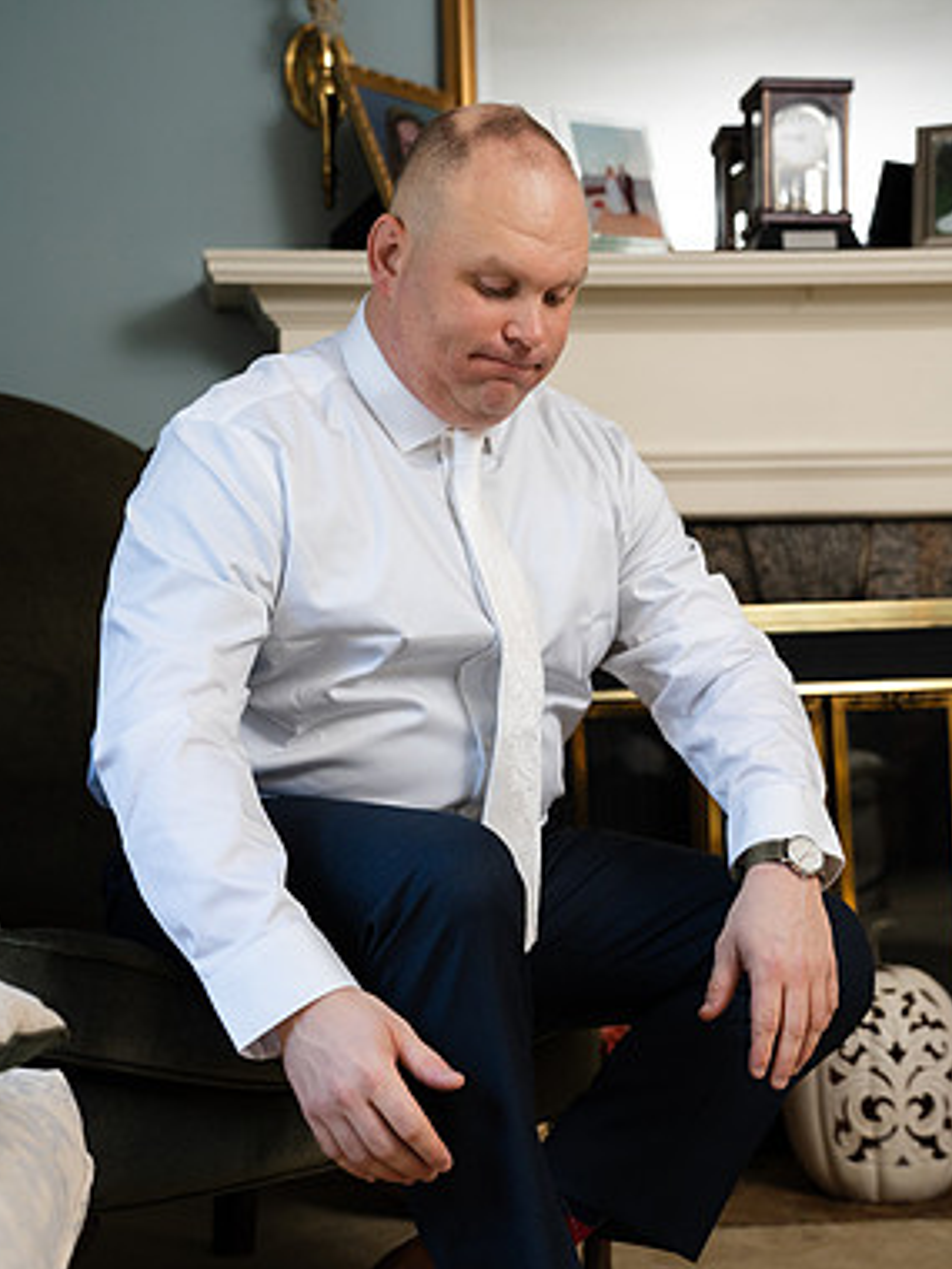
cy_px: 691
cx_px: 474
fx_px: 2127
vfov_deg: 33.2
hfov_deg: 25.2
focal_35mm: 58
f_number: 4
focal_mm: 51
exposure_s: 1/200
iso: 1000
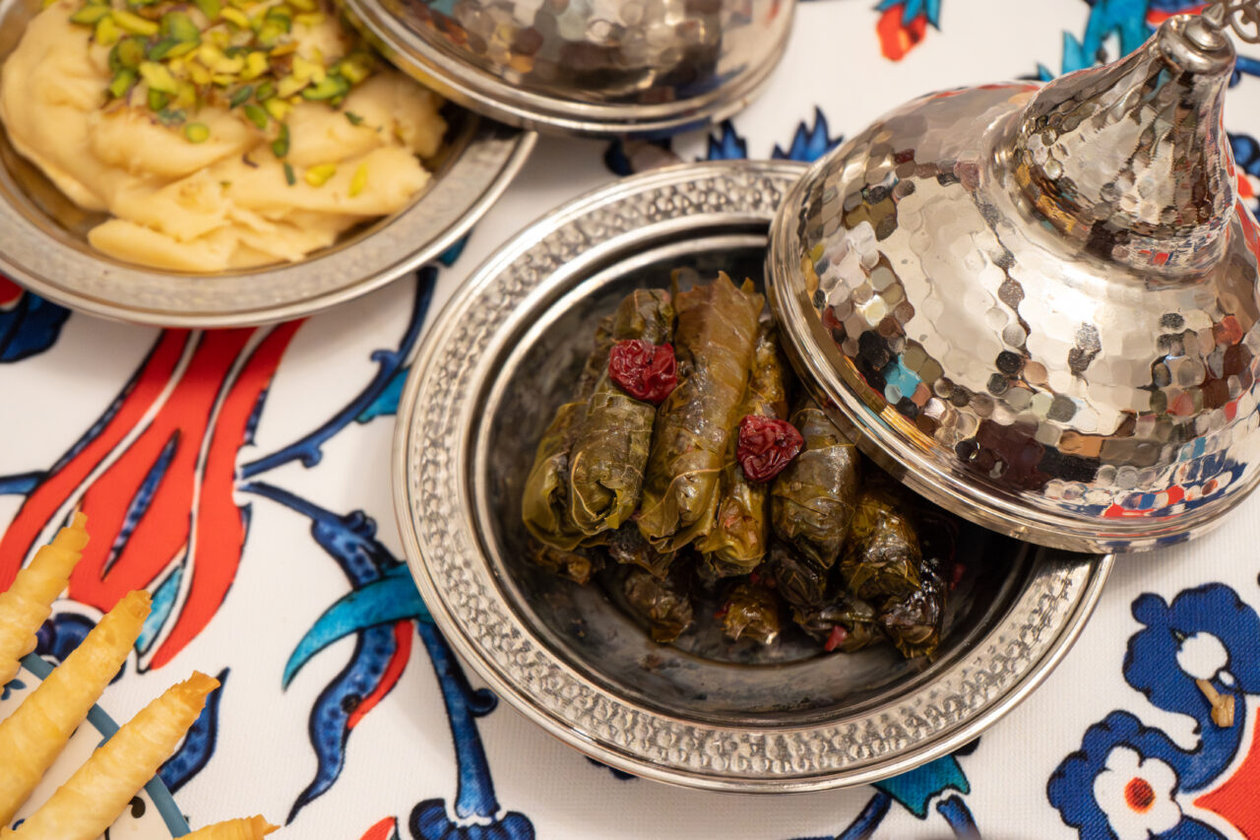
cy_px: 420
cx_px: 630
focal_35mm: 69
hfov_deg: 29.2
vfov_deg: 19.7
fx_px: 2415
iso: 25600
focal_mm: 69
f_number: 5.6
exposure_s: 1/160
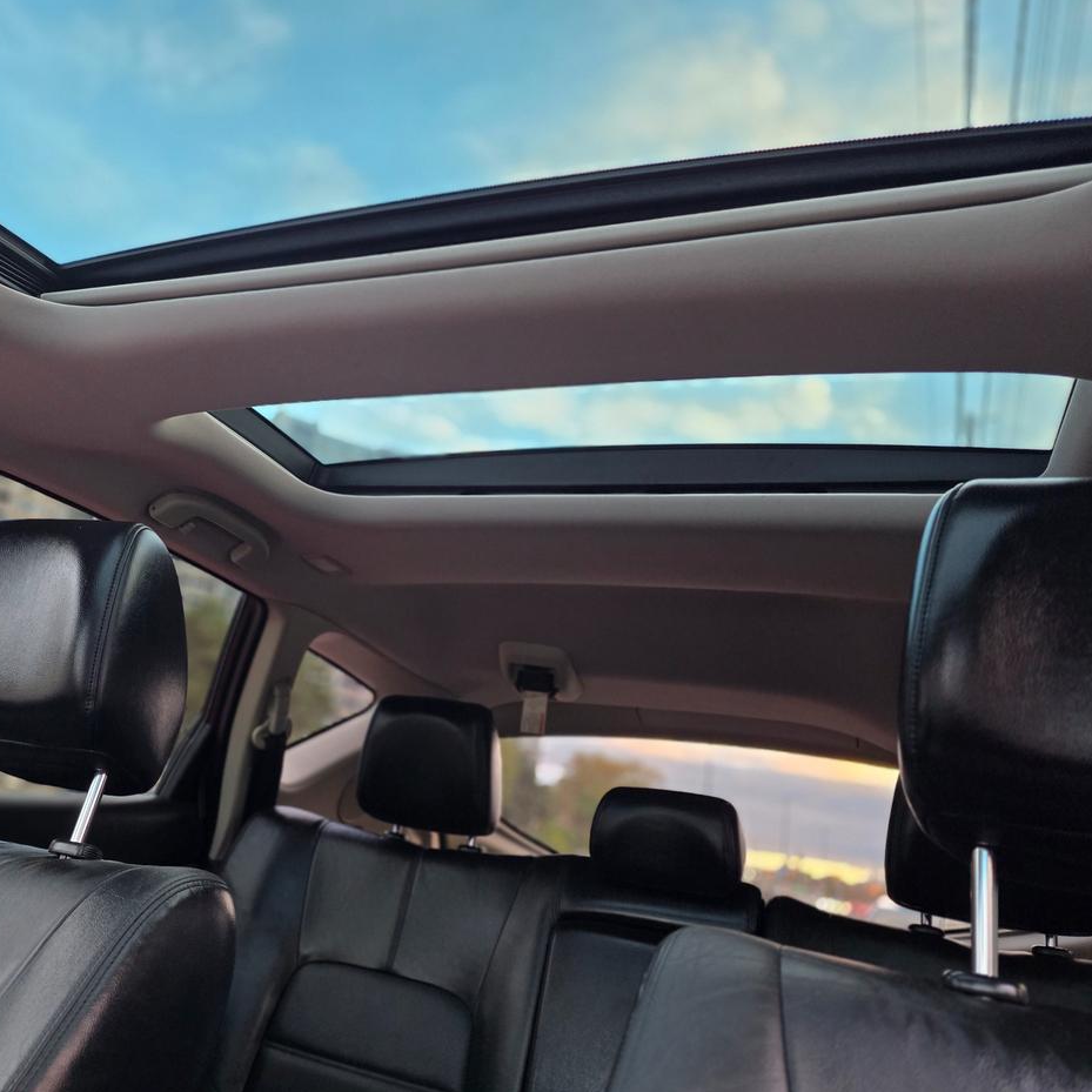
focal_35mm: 28
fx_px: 999
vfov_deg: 57.3
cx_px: 386
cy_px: 542
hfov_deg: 56.4
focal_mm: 6.25
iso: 500
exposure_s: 1/240
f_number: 1.7
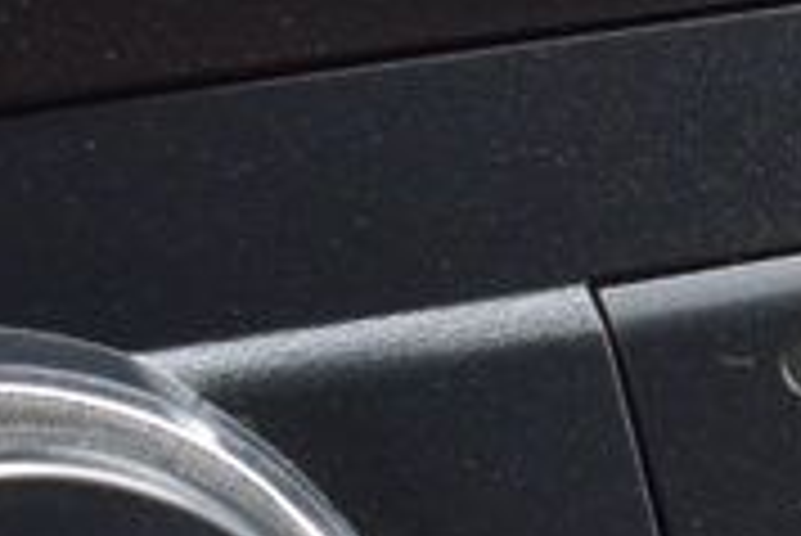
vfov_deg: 5.5
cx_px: 1606
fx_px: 5564
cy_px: 730
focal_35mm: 250
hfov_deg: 7.9
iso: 400
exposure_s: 1/40
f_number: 7.1
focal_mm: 29
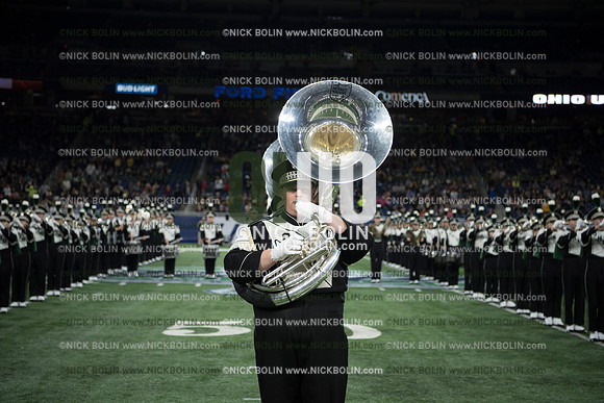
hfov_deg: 35.6
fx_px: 940
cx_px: 302
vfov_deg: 24.2
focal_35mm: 56
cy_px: 202
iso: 1250
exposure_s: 1/1250
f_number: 2.8
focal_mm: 56
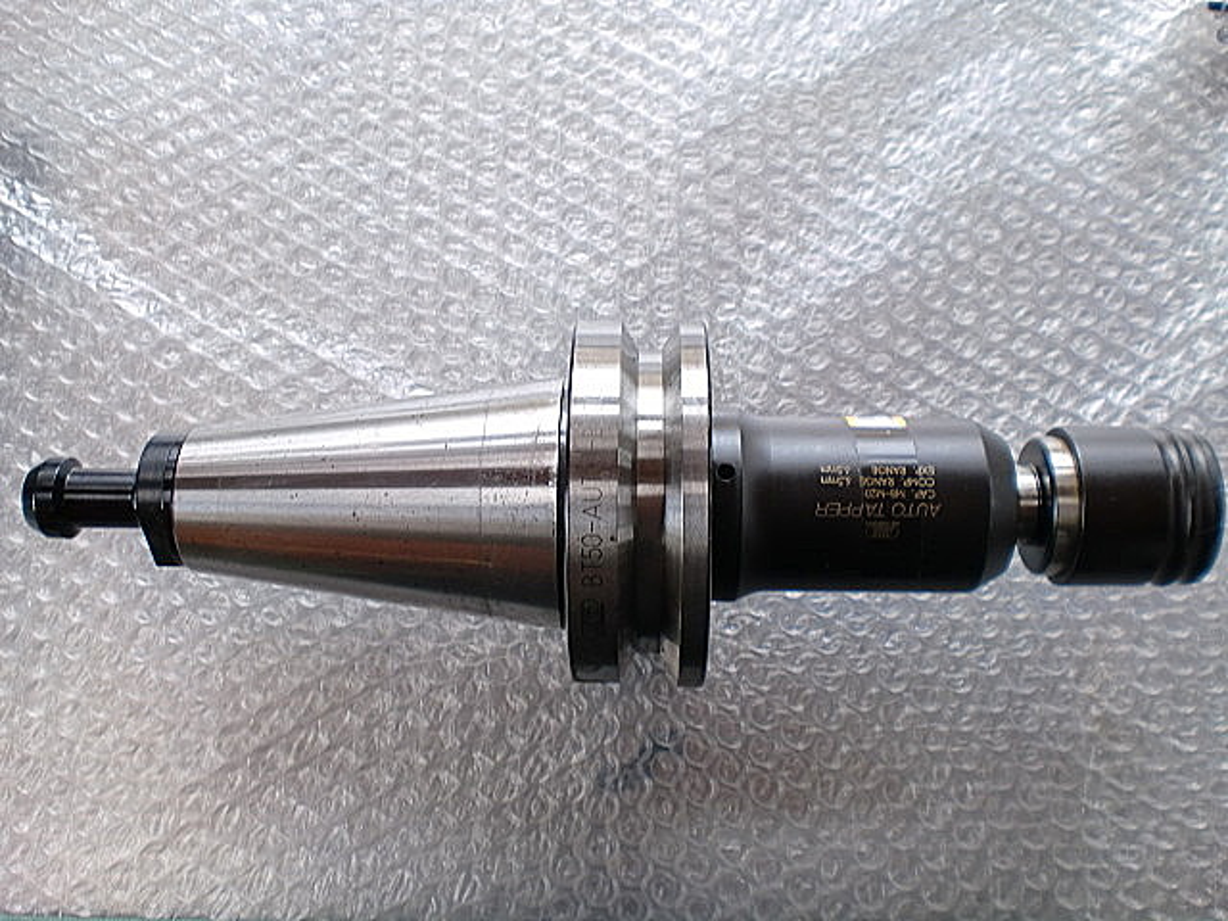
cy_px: 460
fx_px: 1242
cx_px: 614
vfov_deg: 40.7
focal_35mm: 35
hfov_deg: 52.6
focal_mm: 6.3
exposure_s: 1/80
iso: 64
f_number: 3.1
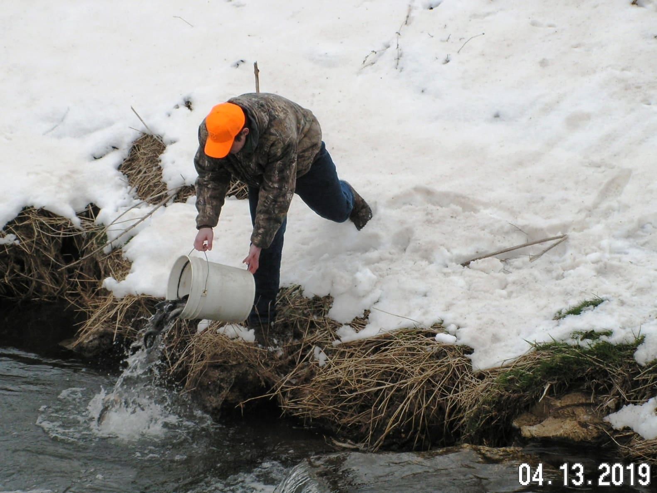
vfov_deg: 14.4
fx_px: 1955
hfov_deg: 19.1
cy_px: 246
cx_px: 328
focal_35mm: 103
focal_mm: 17.3
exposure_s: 1/400
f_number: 4.8
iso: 50
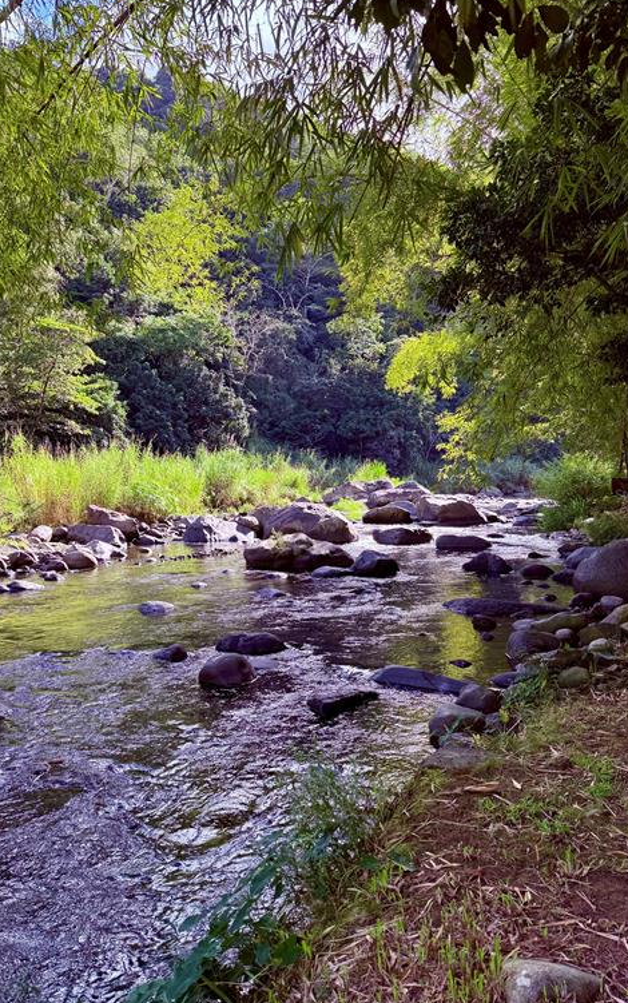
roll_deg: -0.3
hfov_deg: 47.6
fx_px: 711
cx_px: 291
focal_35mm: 26
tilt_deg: +0.4
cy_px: 494
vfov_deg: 70.4
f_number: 1.78
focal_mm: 6.76
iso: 100
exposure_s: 1/593
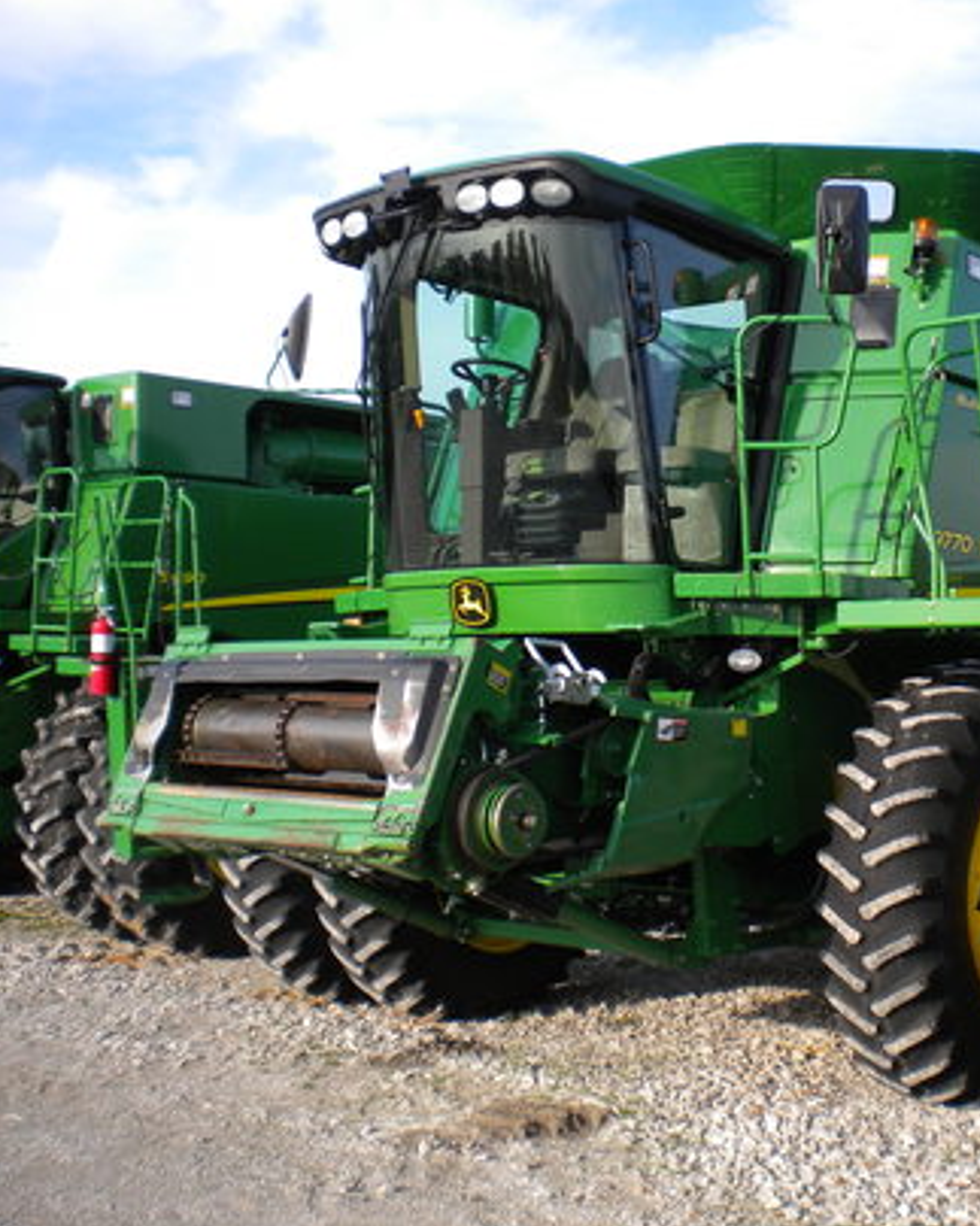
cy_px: 616
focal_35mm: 46
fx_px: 1668
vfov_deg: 40.3
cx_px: 774
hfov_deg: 31.9
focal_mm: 6.3
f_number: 4.6
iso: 80
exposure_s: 1/260
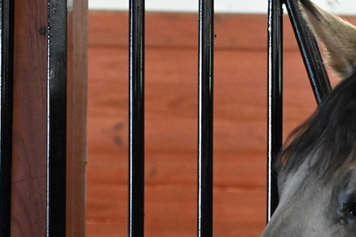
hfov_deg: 14.3
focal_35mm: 139
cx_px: 423
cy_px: 241
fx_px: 1374
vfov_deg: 9.8
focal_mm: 55
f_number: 4
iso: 16000
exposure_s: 1/250
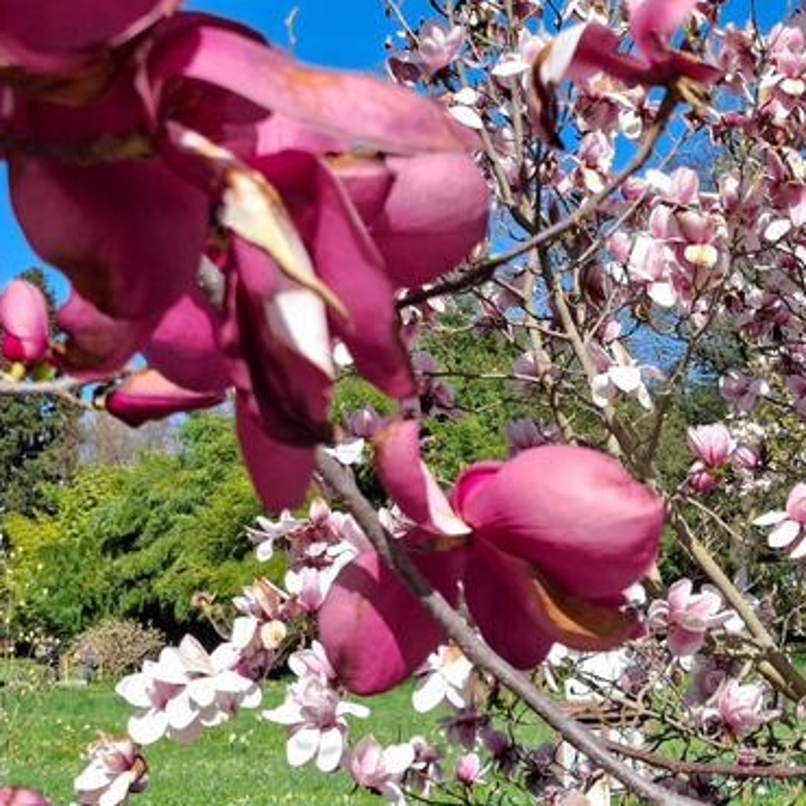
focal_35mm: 66
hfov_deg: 25.6
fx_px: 1739
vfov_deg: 25.8
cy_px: 603
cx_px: 658
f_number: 1.8
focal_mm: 5.54
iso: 50
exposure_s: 1/1328
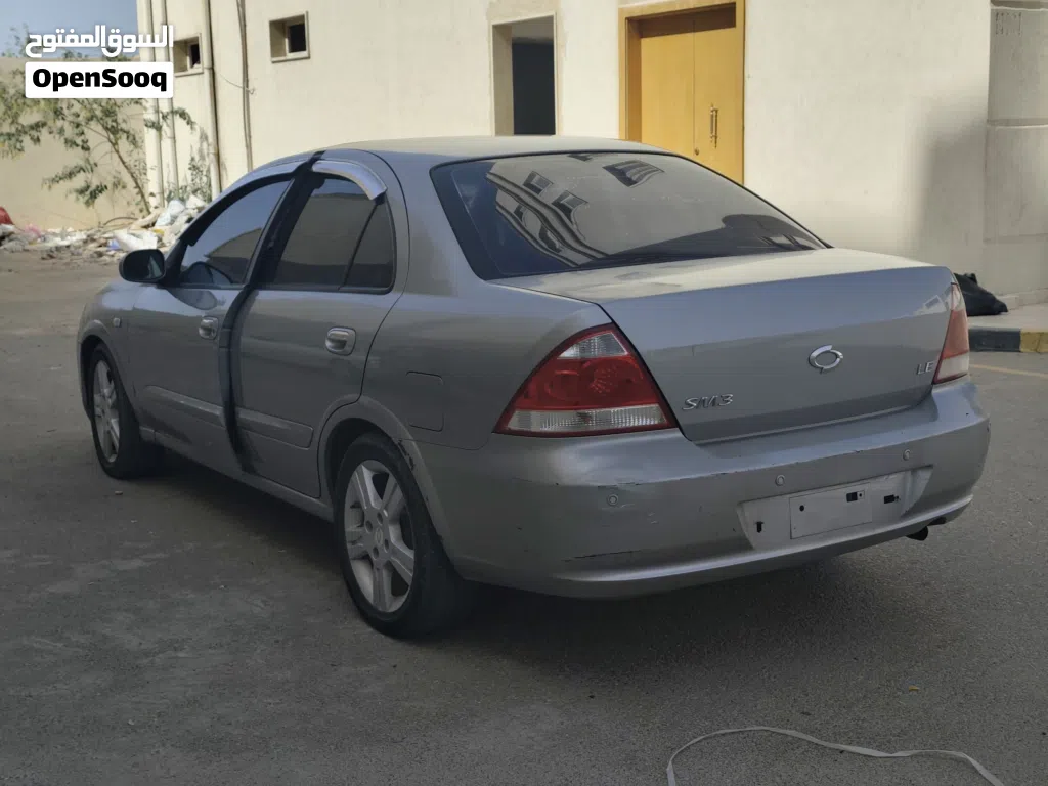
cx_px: 524
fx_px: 1393
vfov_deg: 31.5
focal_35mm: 46
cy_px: 393
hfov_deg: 41.2
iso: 50
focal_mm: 6.19
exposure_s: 1/1530
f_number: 1.65
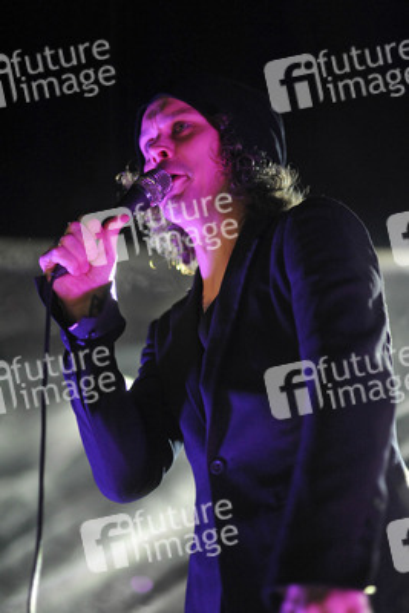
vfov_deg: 23.9
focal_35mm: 85
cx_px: 204
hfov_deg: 16.1
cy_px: 306
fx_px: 1447
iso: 4000
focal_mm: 85
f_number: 1.8
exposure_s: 1/100
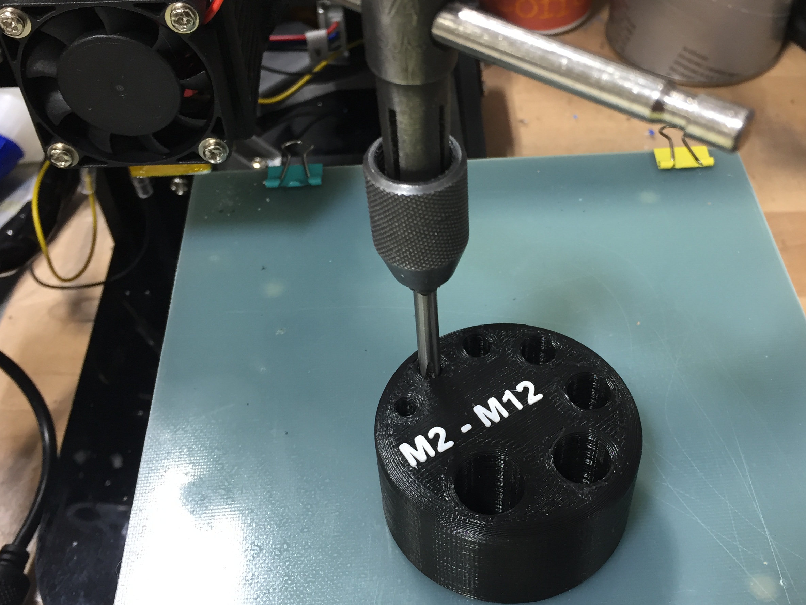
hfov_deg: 46.6
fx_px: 931
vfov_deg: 35.9
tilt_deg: -47.3
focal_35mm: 40
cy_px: 328
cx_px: 479
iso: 64
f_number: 2.2
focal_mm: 4.15
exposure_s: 1/30
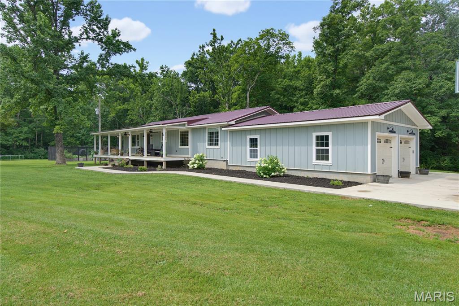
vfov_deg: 57.2
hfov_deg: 78.6
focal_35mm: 22
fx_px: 280
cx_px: 230
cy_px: 153
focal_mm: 22
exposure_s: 1/160
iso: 200
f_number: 6.3
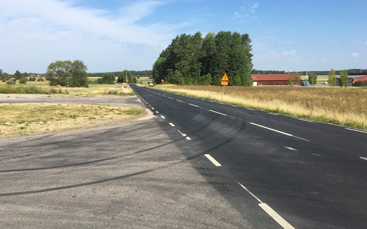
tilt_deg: -6.8
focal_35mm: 31
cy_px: 116
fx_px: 310
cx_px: 184
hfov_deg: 61.2
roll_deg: +0.2
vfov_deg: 40.6
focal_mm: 4.15
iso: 25
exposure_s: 1/1637
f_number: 2.2
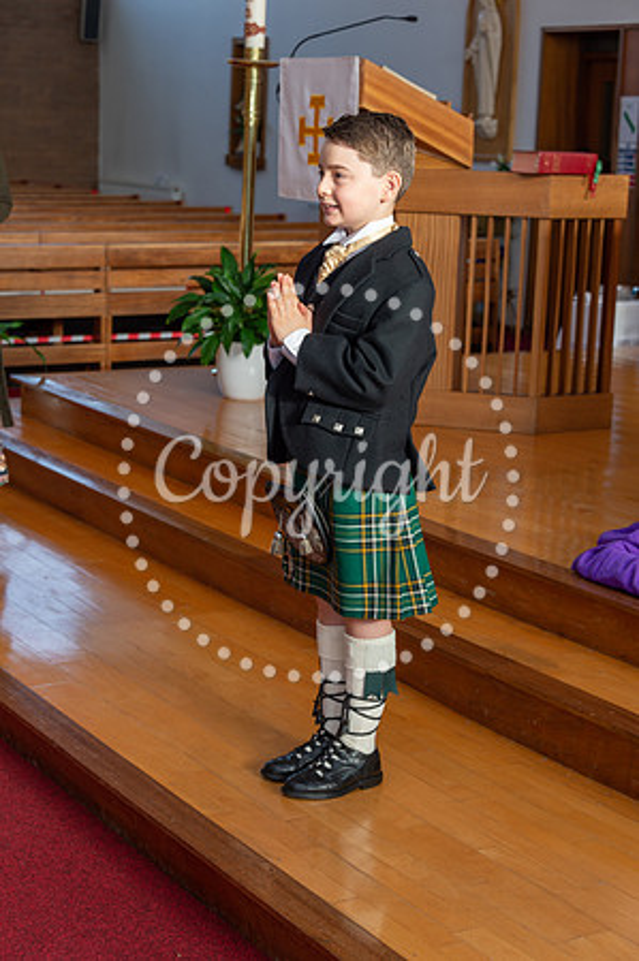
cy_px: 480
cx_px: 320
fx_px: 1734
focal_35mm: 65
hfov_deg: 20.9
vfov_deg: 31.0
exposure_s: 1/160
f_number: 5.6
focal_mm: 65
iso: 400
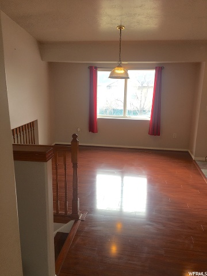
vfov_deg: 61.7
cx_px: 104
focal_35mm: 29
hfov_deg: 48.2
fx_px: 231
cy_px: 138
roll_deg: -0.1
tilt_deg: -13.7
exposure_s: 1/60
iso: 25
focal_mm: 4.15
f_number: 2.2
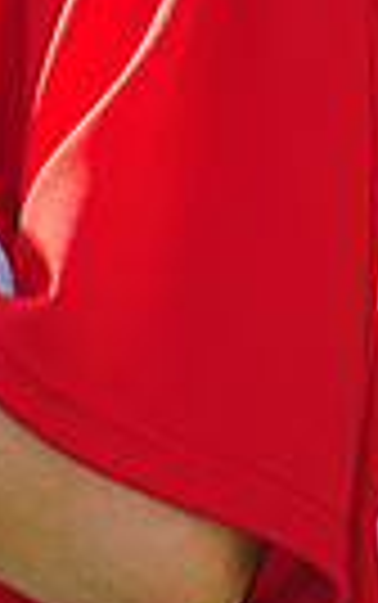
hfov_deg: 1.6
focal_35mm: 814
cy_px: -472
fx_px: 13388
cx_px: -171
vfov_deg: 2.6
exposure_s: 1/400
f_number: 5
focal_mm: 185
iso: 200
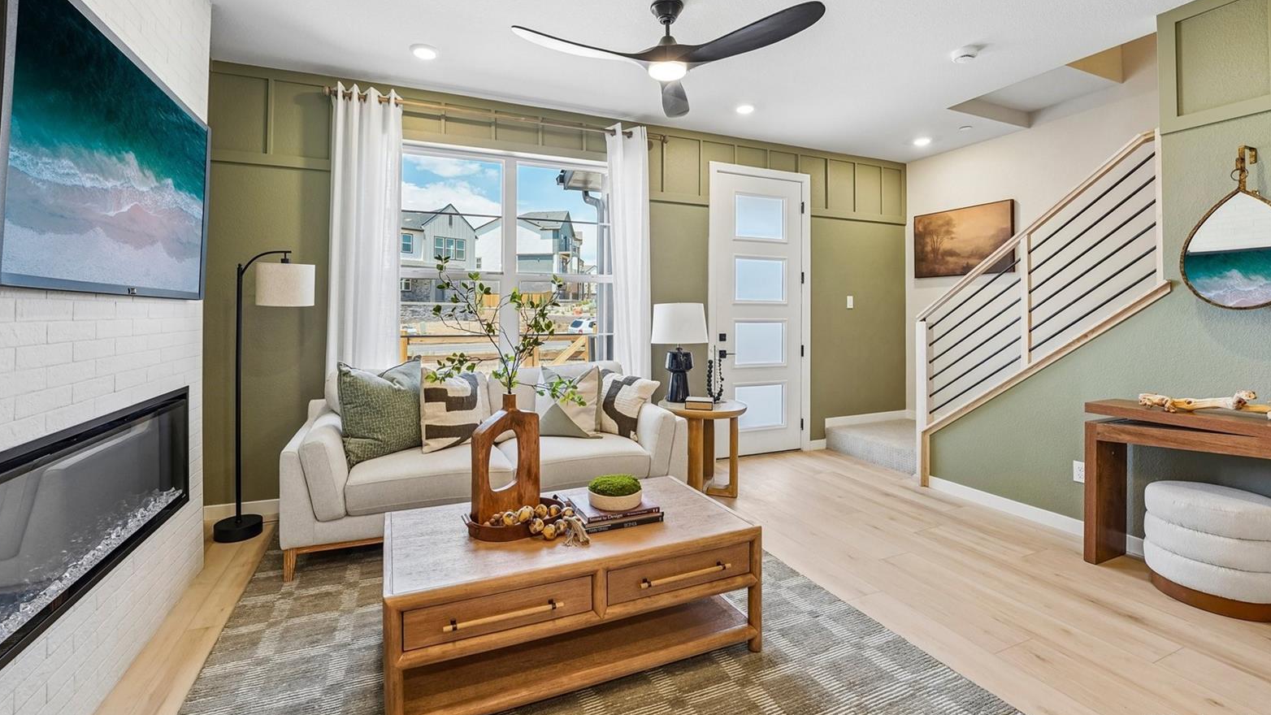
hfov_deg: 103.0
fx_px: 506
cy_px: 308
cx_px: 625
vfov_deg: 70.2
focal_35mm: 15
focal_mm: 14
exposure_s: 1/30
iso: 200
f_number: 8
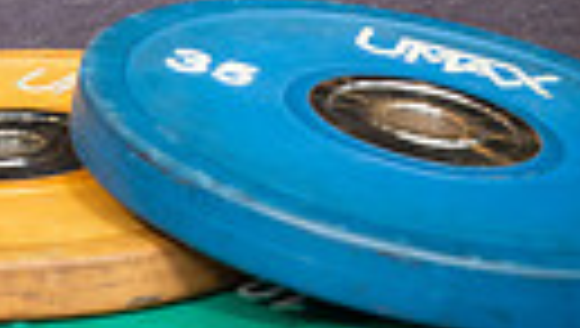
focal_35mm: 201
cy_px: -602
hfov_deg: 10.7
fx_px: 3096
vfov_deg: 5.7
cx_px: 153
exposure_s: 1/250
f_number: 5.6
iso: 500
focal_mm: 55
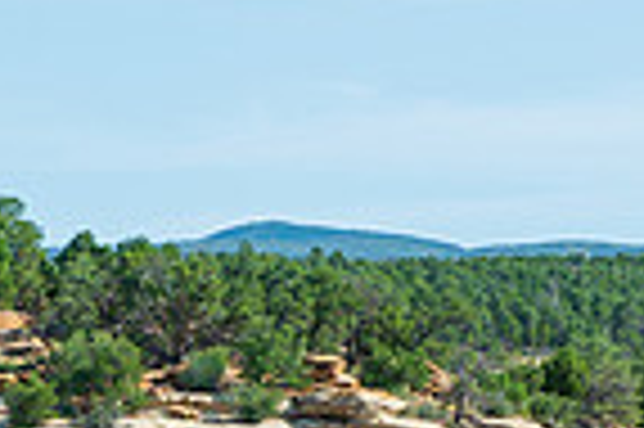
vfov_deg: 4.8
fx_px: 5057
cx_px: -297
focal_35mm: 283
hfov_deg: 7.2
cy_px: 680
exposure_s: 1/200
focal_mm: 70
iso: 280
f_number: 14
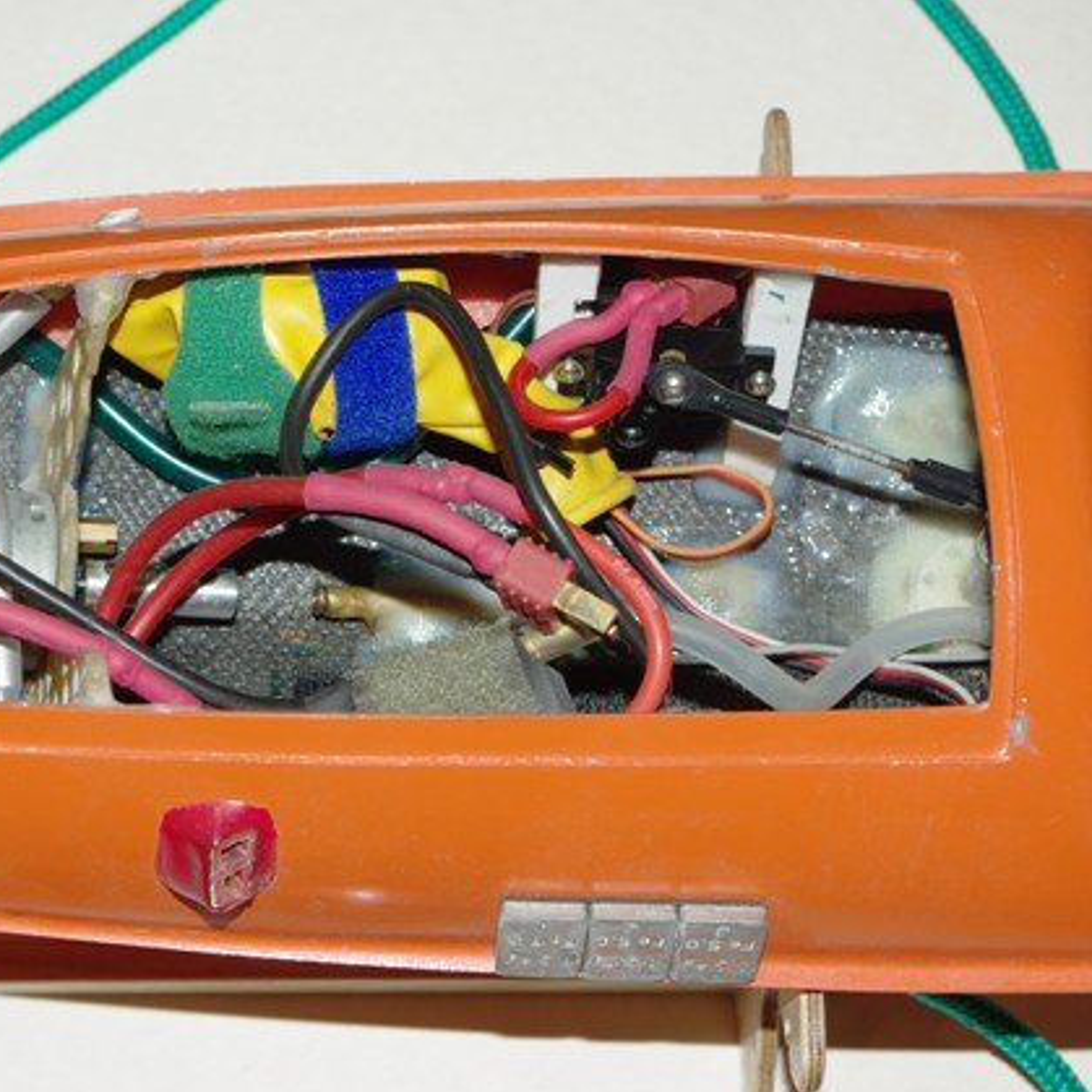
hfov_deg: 20.8
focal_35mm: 83
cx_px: 383
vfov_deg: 20.9
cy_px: 553
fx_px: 2962
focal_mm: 42.5
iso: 200
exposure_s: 1/60
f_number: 8
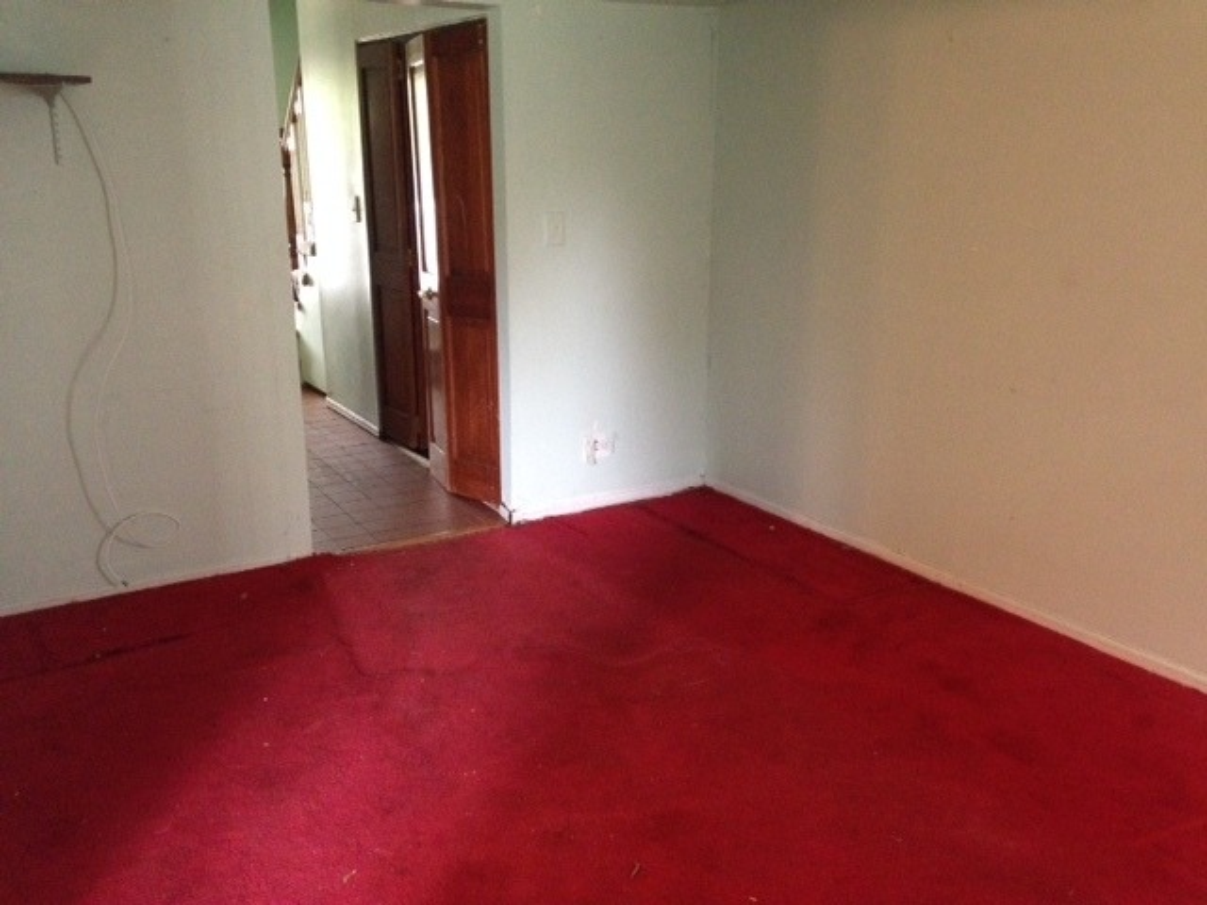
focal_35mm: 33
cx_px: 604
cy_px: 452
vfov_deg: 42.9
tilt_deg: -15.9
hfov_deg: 55.4
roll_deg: -0.1
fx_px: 1151
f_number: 2.4
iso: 400
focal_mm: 4.12
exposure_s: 1/17
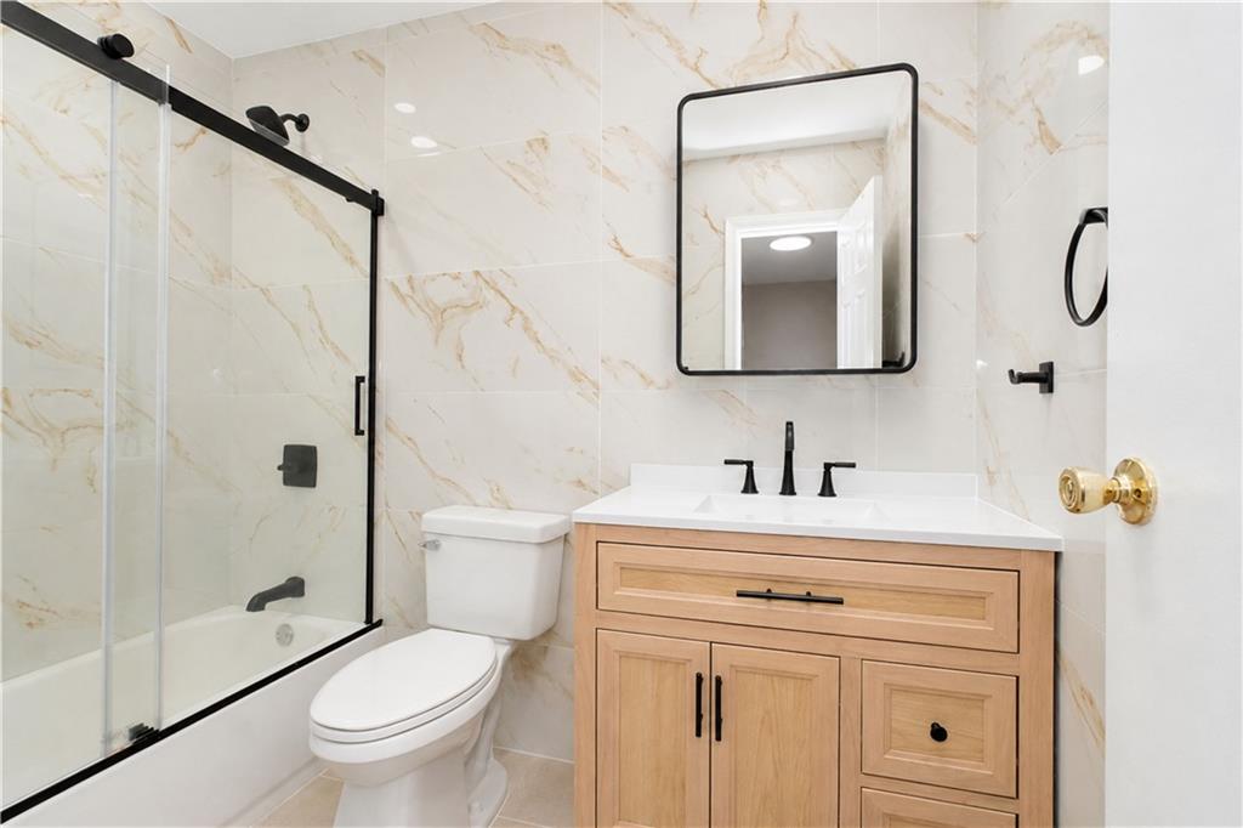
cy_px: 414
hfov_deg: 100.4
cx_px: 622
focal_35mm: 15
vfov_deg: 77.3
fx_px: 518
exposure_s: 1/60
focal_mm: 10
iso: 1600
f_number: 8
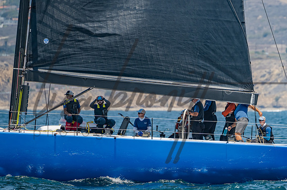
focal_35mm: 625
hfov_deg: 3.3
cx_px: 221
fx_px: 4965
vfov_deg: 2.2
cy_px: 92
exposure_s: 1/1000
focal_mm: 400
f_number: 5.6
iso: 320
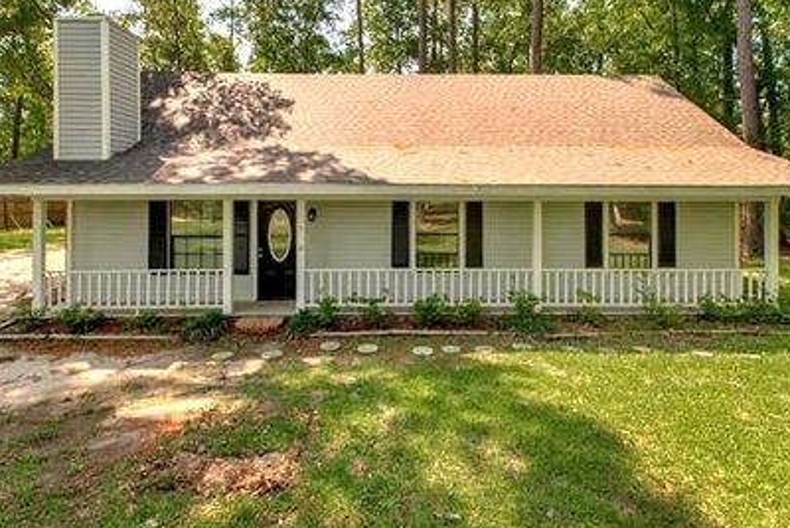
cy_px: 213
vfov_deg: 61.5
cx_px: 395
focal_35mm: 20
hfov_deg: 84.0
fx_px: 439
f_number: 8
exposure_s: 1/400
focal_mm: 16
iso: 320
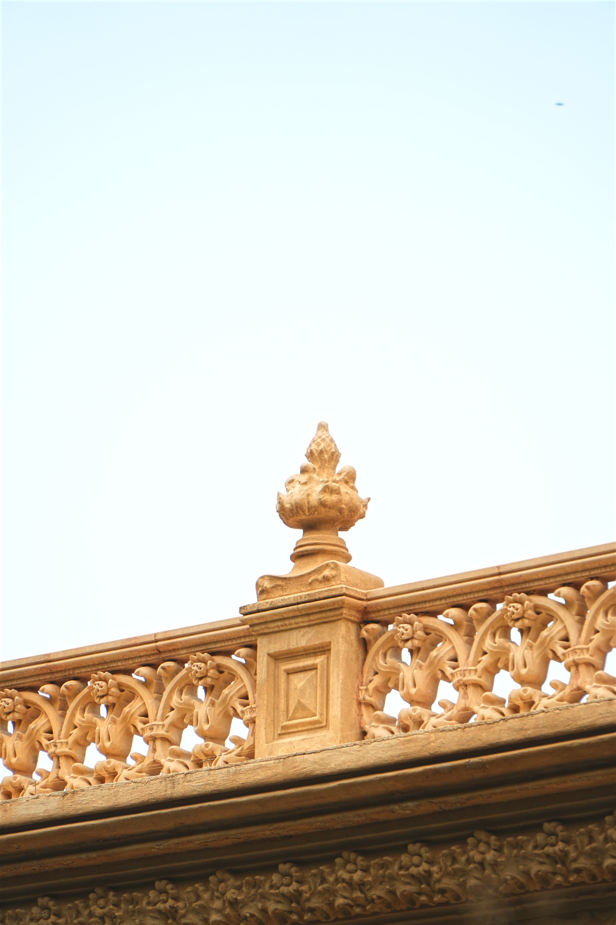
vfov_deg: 13.0
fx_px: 4042
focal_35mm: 158
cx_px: 308
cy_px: 462
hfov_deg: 8.7
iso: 400
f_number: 4
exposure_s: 1/320
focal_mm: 105
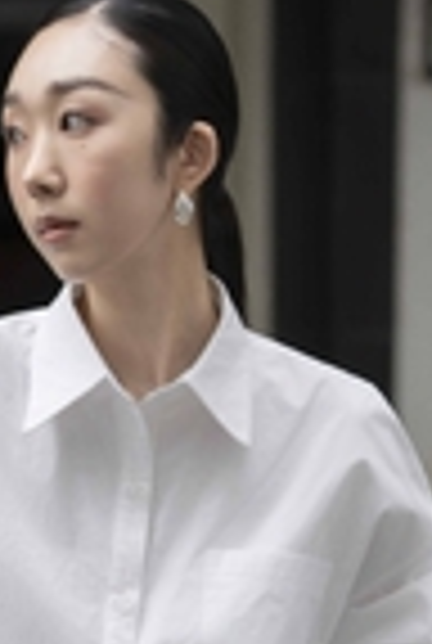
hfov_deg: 7.5
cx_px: 68
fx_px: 3296
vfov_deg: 10.9
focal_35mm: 184
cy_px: 838
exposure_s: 1/1000
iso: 250
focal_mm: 55
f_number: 2.5
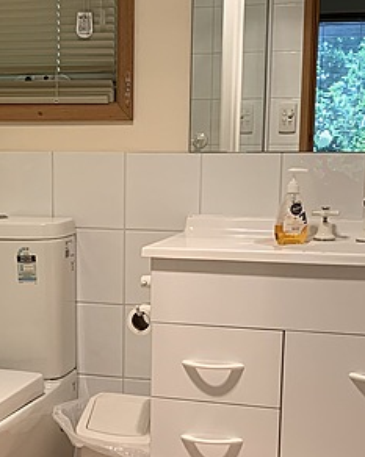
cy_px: 337
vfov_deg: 34.1
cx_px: 94
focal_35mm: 54
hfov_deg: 27.7
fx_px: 730
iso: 50
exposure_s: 1/100
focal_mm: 4.25
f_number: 1.8
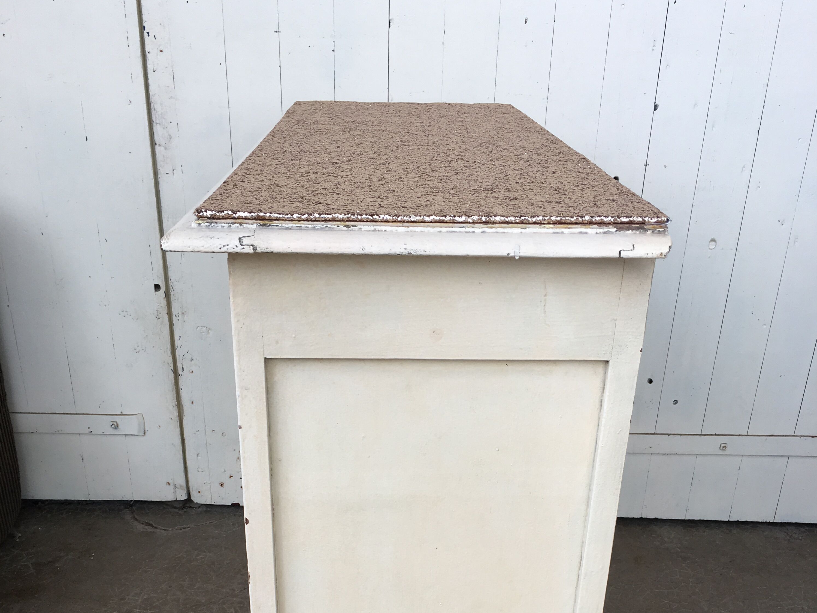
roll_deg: -1.7
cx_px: 408
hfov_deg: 47.9
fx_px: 921
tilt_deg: -28.0
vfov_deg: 35.3
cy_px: 516
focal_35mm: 39
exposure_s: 1/185
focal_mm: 4.15
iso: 25
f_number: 2.2
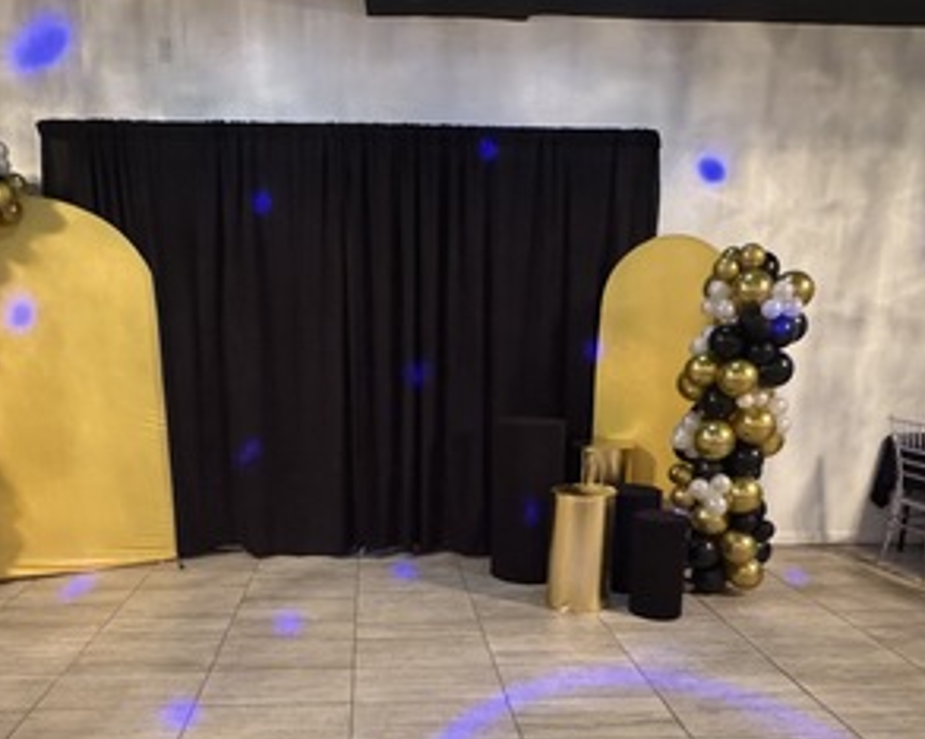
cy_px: 480
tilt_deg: -12.7
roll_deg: -0.2
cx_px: 410
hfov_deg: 62.1
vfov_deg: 50.7
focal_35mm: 28
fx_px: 766
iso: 1600
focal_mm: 2.22
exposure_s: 1/40
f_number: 2.2
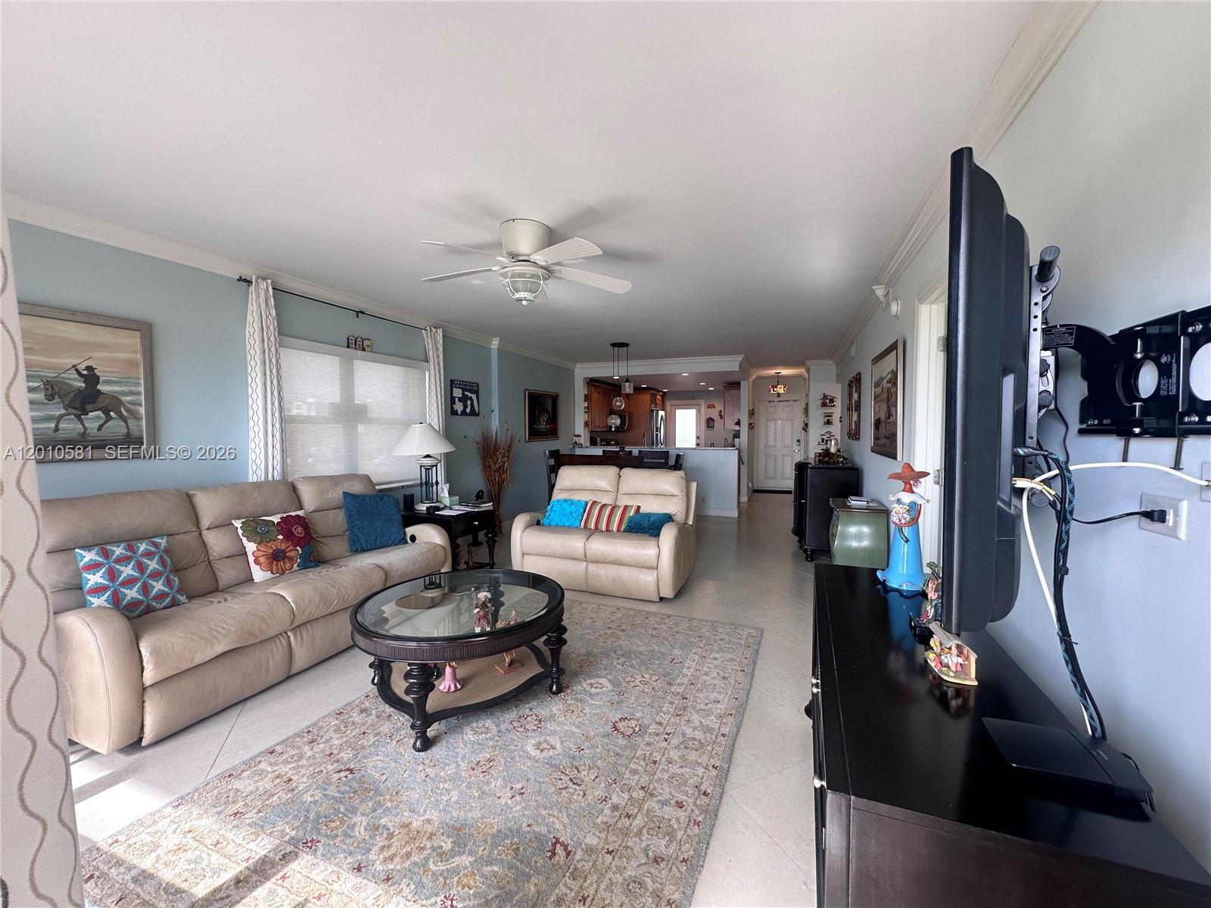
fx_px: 490
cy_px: 454
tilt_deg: -3.8
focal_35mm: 14
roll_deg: +0.3
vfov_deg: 85.7
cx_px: 606
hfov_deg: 102.1
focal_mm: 2.22
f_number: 2.2
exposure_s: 1/99
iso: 64
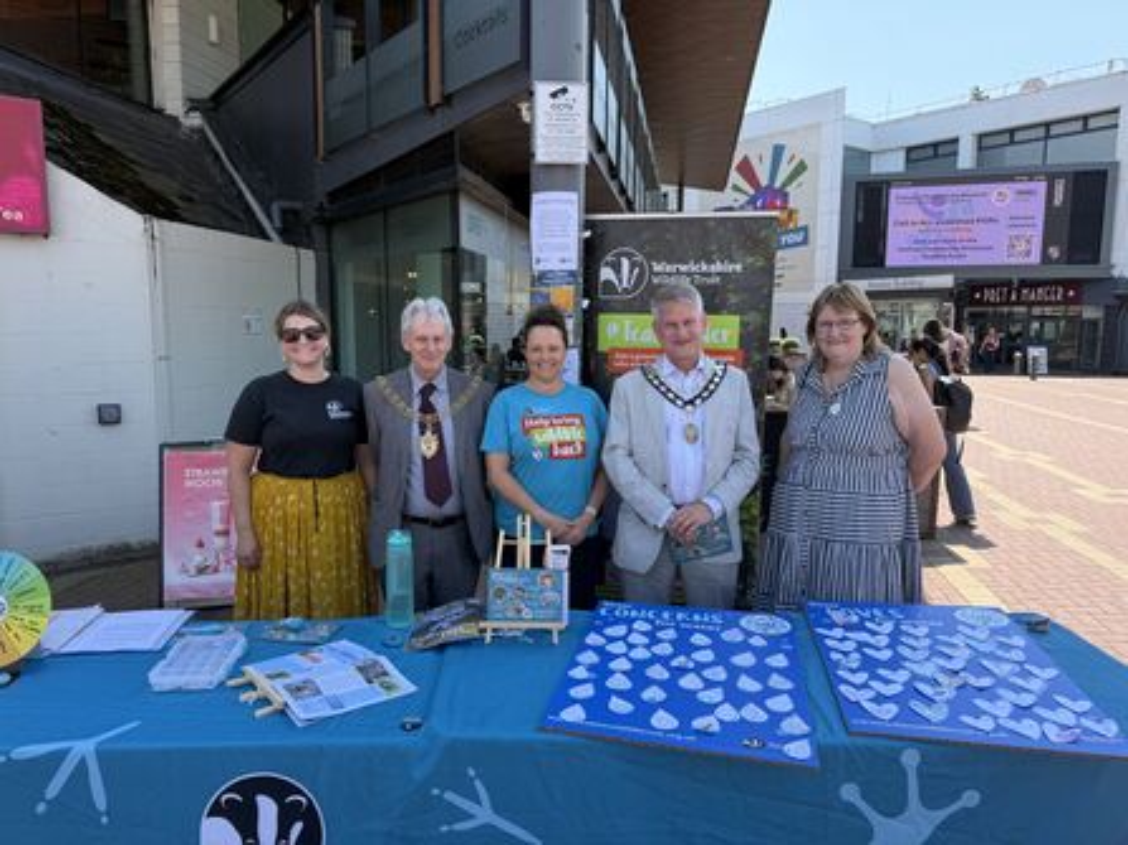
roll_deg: -0.2
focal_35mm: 24
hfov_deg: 71.6
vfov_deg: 56.8
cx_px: 564
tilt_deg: -6.8
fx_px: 782
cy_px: 422
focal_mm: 6.76
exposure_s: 1/1292
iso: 80
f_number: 1.78
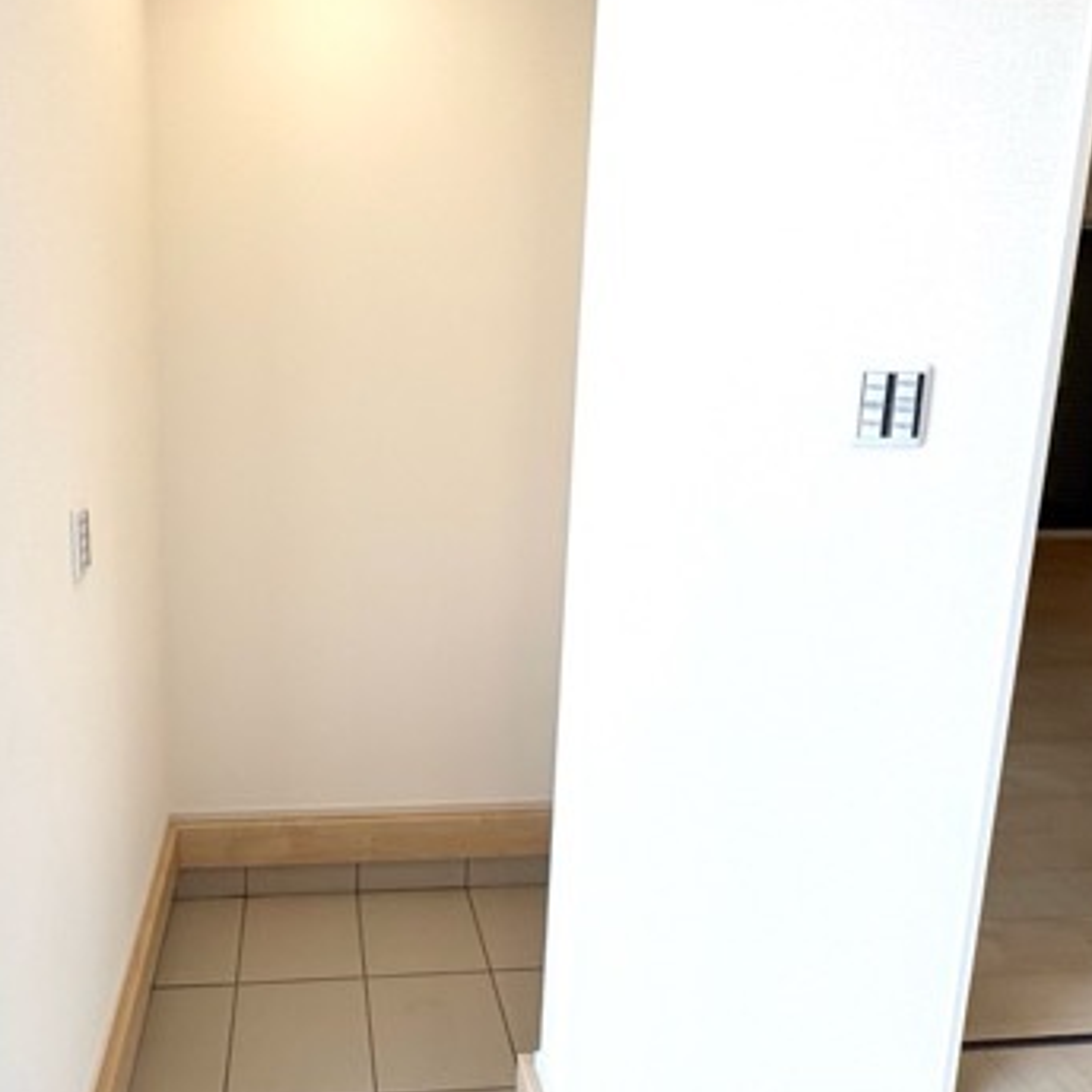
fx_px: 821
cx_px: 371
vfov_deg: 66.8
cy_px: 457
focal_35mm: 23
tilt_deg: -8.7
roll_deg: -1.8
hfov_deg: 65.6
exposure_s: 1/99
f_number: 2.2
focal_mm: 2.22
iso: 160
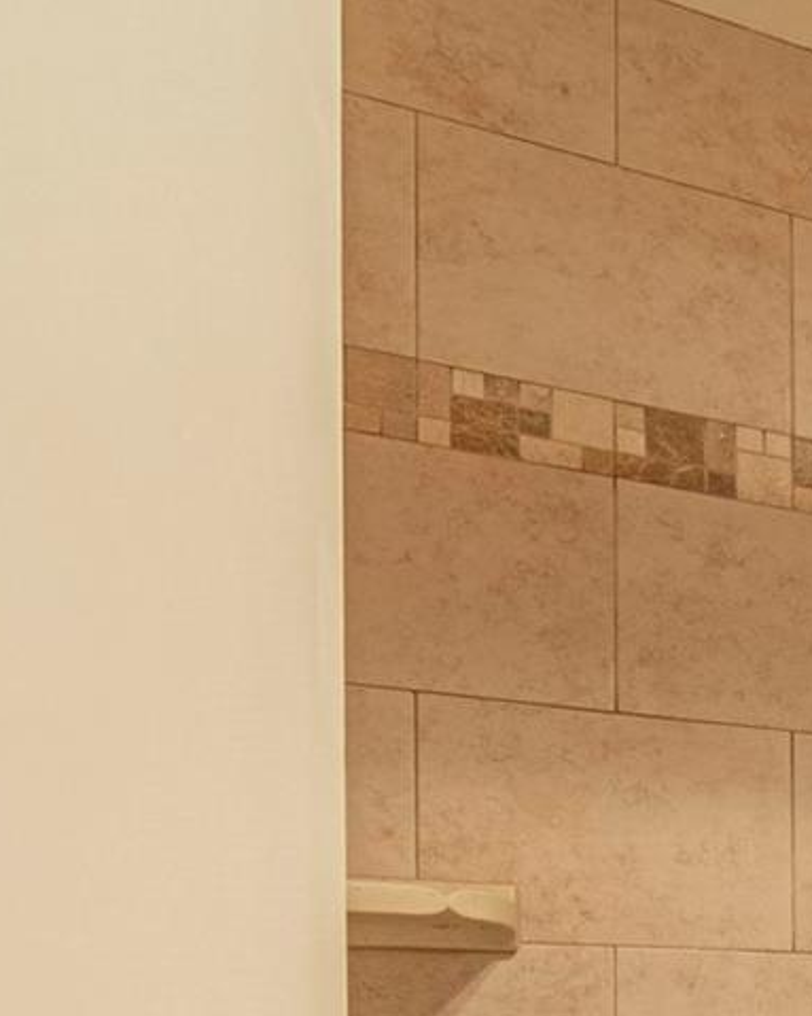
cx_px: 1603
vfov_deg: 35.1
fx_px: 1412
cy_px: 1061
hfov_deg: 19.4
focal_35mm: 47
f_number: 7.1
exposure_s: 1/200
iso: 320
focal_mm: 10
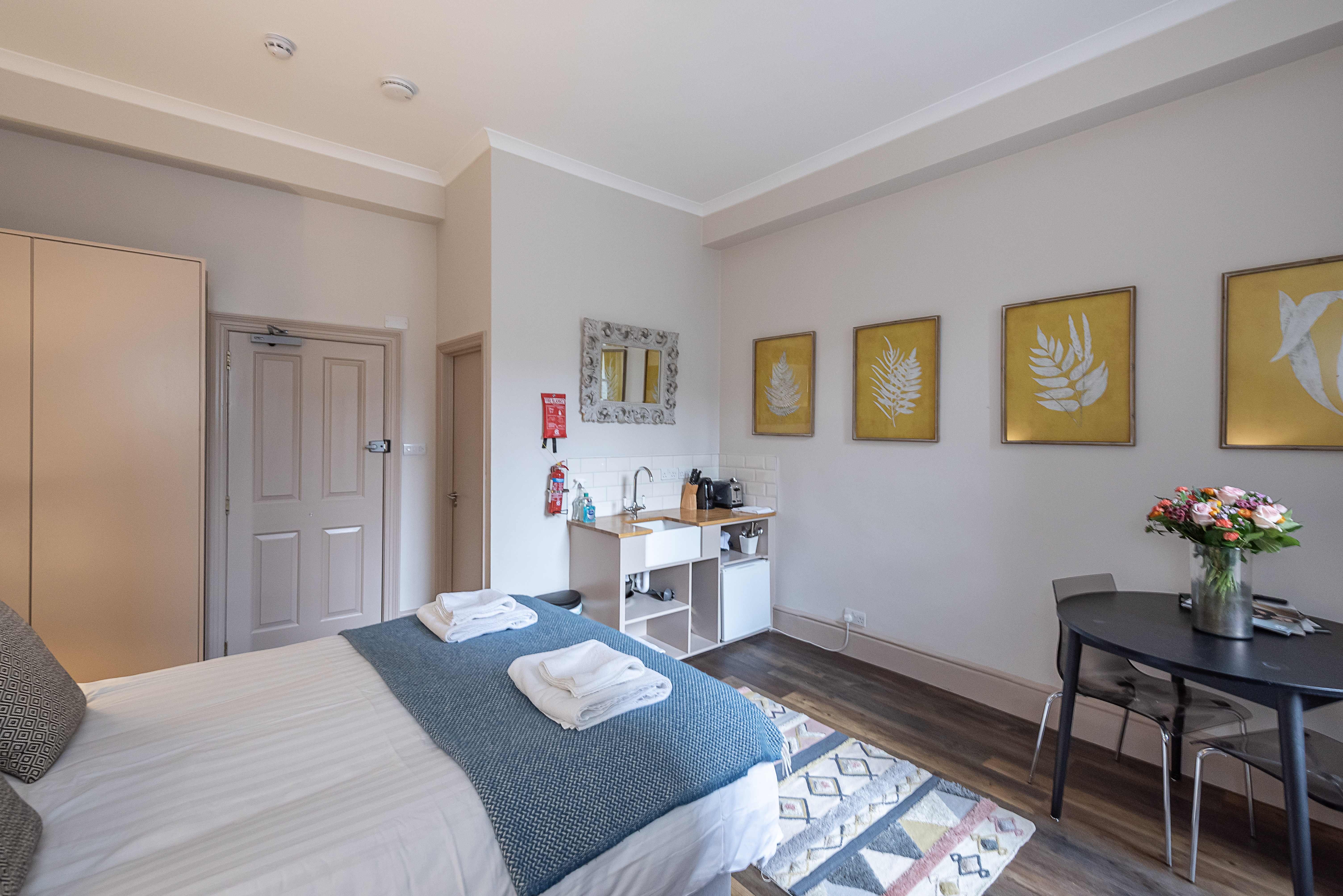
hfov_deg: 104.2
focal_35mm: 14
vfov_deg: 81.3
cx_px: 672
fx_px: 522
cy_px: 448
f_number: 7.1
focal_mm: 14
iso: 800
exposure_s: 1/13
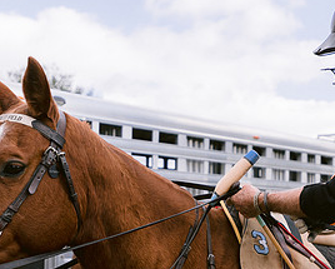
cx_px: 230
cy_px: 207
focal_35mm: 71
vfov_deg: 21.4
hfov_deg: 26.5
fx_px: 705
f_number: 2.8
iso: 200
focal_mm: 35
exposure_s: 1/2500
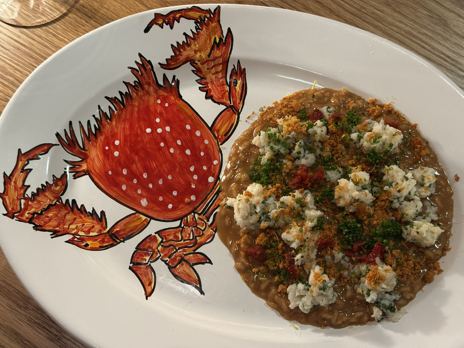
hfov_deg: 39.7
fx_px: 643
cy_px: 174
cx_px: 232
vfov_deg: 30.3
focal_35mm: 48
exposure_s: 1/40
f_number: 1.78
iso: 500
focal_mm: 6.76
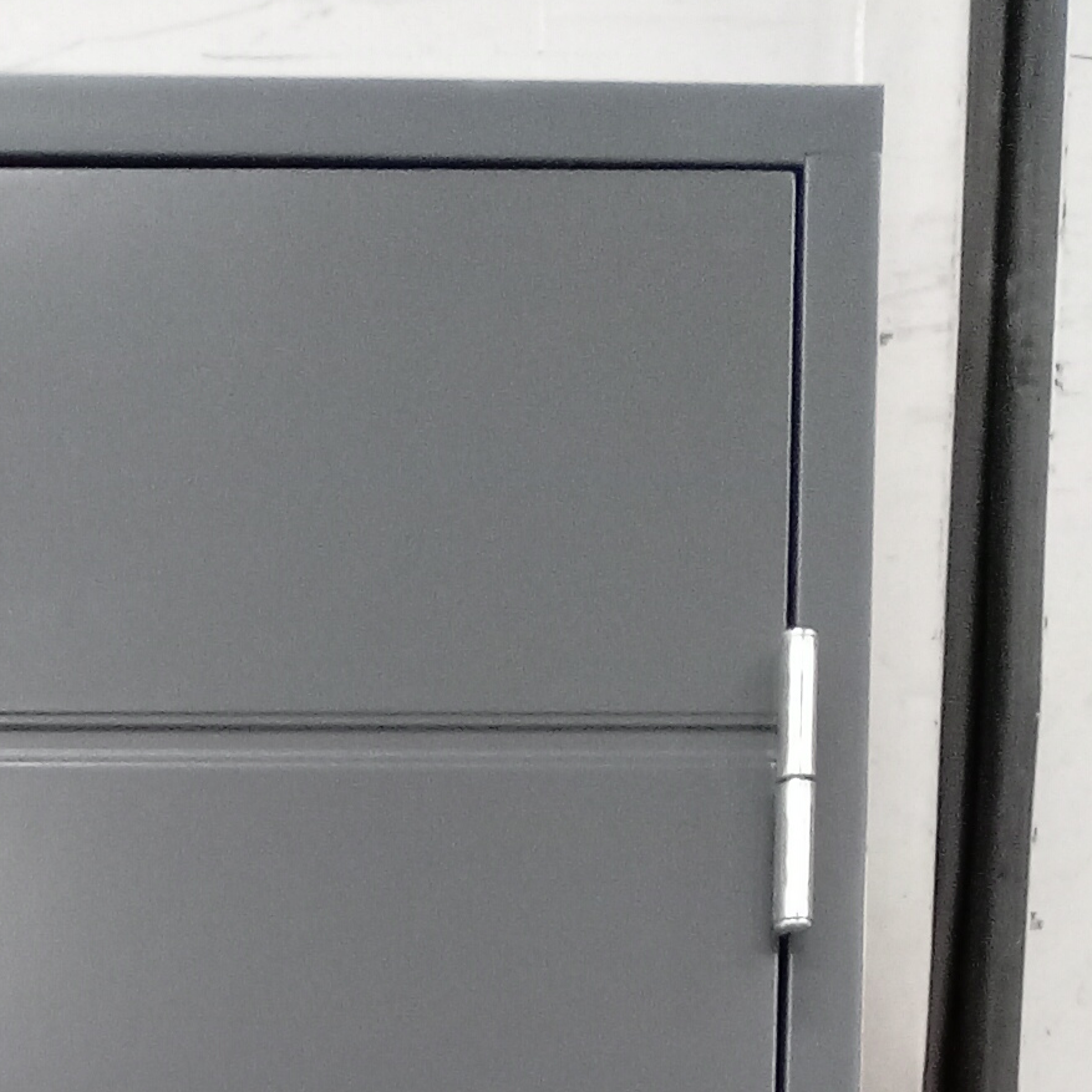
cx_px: -218
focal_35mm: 111
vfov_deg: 12.7
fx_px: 3962
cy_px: 2504
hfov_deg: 15.1
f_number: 1.8
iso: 1680
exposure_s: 1/20
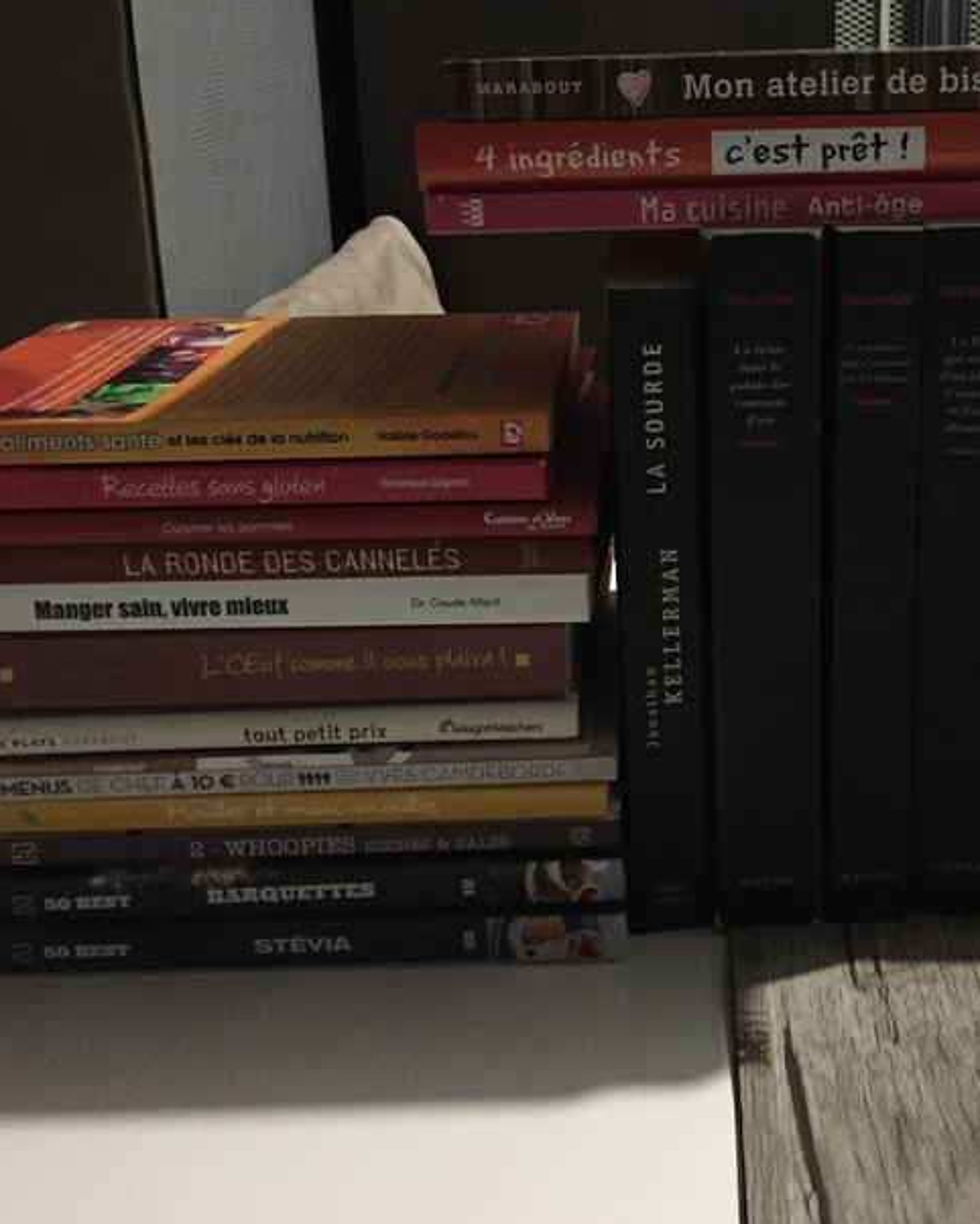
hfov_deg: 31.3
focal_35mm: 47
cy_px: 482
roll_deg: -1.1
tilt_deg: -16.7
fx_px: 1703
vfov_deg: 39.3
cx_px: 785
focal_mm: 4.15
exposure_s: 1/17
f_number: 2.2
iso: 250
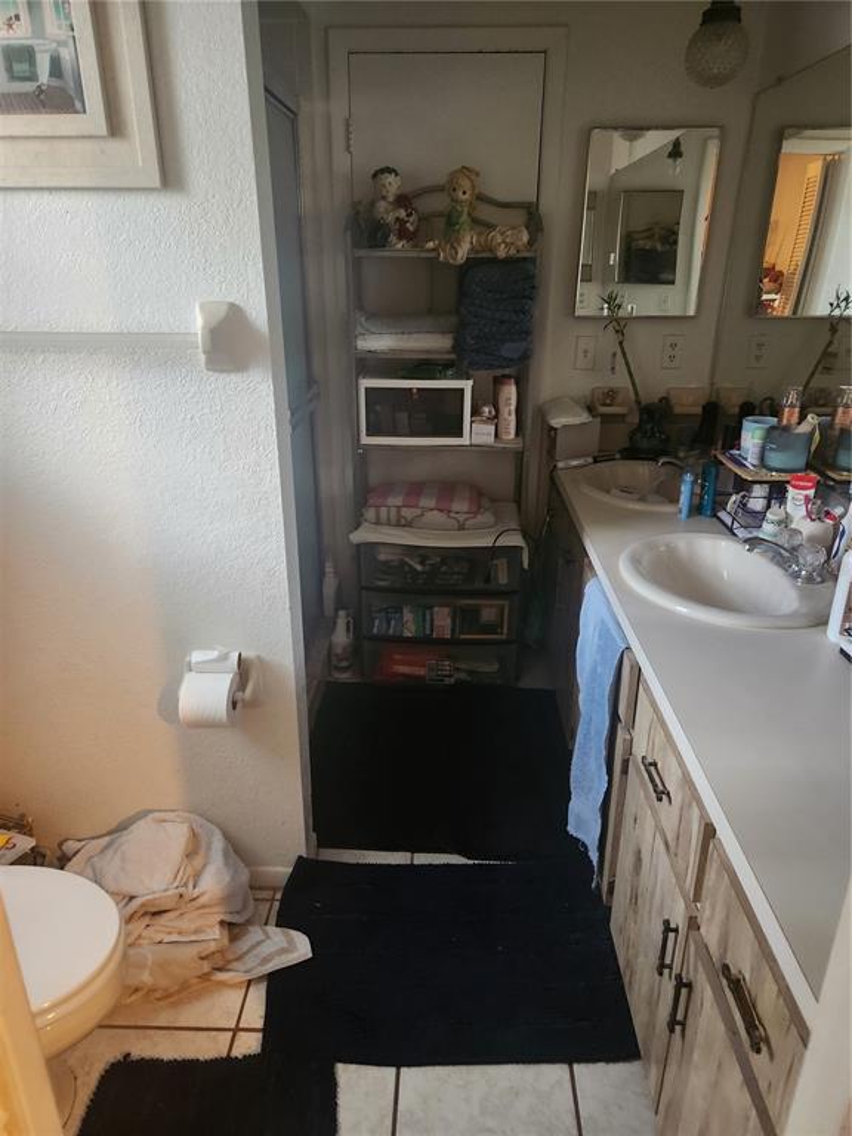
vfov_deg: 73.9
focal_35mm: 23
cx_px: 426
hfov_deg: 58.9
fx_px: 755
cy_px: 568
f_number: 1.8
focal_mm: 5.4
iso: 800
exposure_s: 1/24
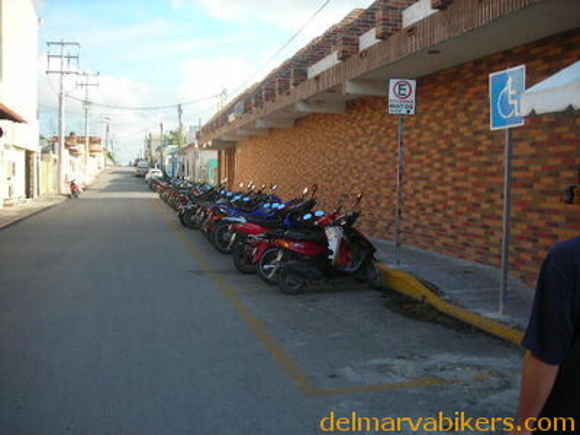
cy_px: 218
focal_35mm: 38
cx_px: 290
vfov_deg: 37.7
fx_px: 637
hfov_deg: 49.0
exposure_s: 1/214
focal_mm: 6.3
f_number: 3.2
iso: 50
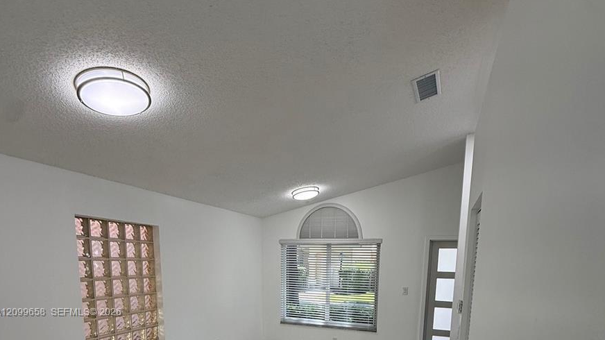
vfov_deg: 47.5
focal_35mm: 21
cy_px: 313
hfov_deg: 83.9
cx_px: 305
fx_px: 337
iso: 80
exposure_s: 1/120
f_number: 2.2
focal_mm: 2.22
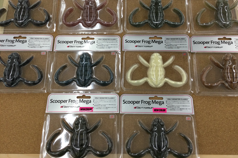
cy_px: 72
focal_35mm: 33
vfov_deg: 39.9
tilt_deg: -72.5
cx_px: 122
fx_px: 218
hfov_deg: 57.2
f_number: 2.4
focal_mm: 3.3
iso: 25
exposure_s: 1/40
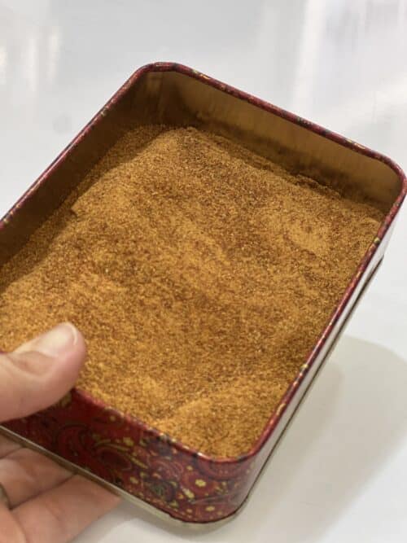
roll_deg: -5.1
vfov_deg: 25.3
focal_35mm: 77
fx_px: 1207
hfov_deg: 19.1
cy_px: 272
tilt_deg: -26.5
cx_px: 204
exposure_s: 1/121
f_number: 2.8
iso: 125
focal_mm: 9
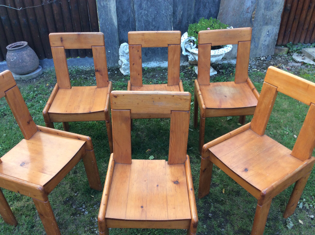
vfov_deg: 44.1
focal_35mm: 32
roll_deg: +1.9
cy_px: 118
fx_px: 291
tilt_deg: -35.5
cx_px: 158
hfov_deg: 56.9
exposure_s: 1/100
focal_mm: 3.3
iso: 50
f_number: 2.4
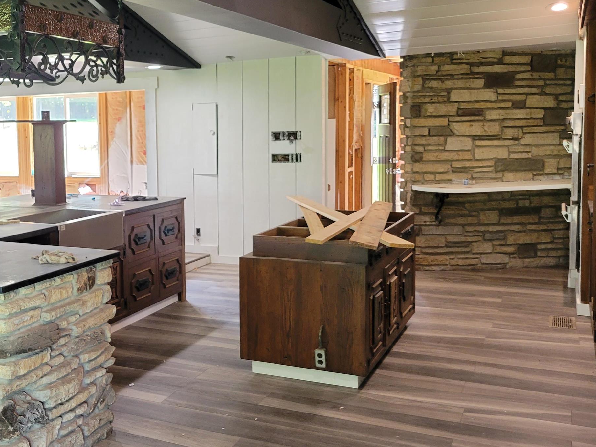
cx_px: 117
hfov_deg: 41.1
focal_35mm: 44
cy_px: 196
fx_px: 758
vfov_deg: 32.8
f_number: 1.8
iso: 250
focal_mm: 5.4
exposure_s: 1/59
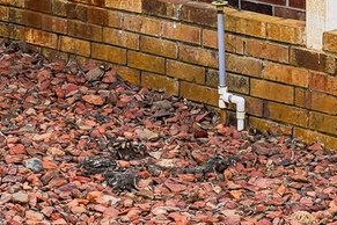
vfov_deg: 7.3
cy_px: -317
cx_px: 129
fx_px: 1647
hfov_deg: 11.7
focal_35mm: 176
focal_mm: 25
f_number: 20
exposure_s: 1/30
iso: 200
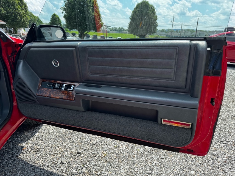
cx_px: 118
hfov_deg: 71.6
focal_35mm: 24
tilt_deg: -19.7
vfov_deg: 56.8
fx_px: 163
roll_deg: -3.7
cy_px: 88
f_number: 1.78
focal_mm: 6.76
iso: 80
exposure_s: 1/1131
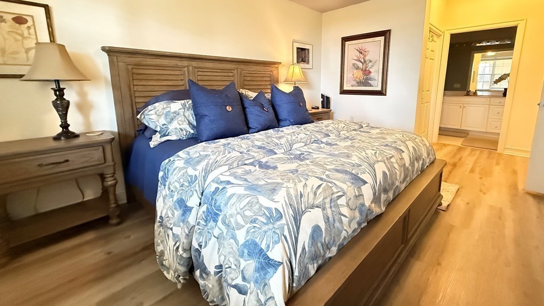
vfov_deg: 66.4
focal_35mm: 16
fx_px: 231
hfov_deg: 99.3
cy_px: 122
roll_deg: -0.3
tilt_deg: -9.6
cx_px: 283
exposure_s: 1/60
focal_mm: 2.22
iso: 1250
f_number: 2.2
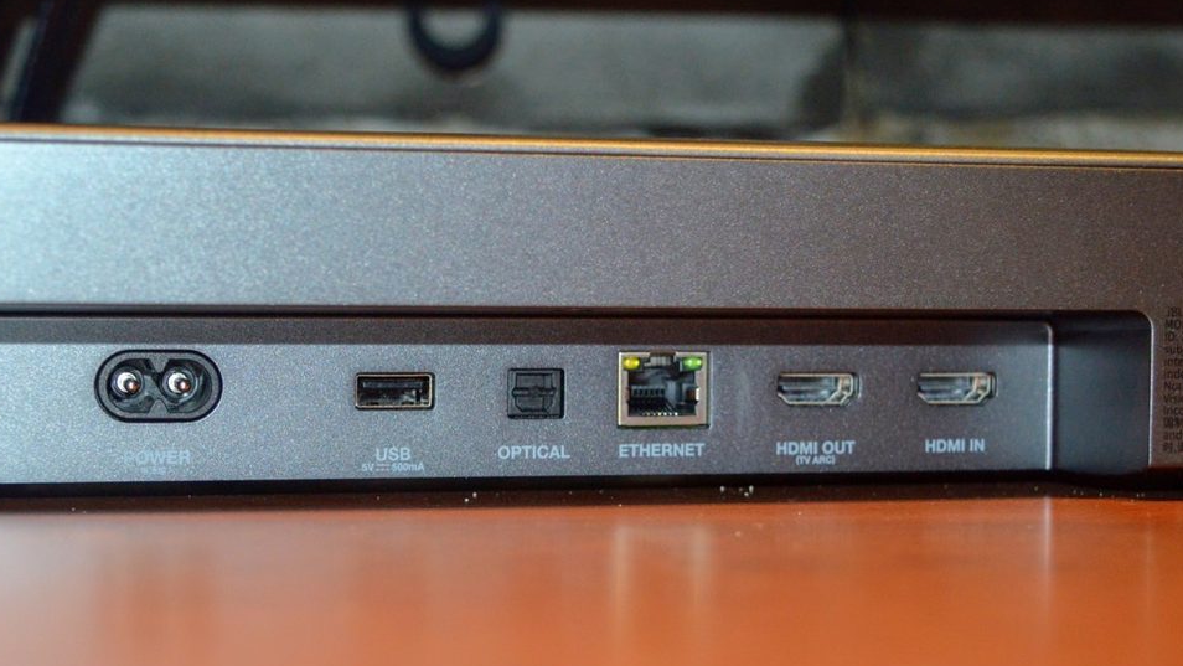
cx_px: 532
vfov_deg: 16.1
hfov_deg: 28.2
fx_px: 2353
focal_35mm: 75
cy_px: 404
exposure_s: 1/30
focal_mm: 38
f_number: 4.8
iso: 800
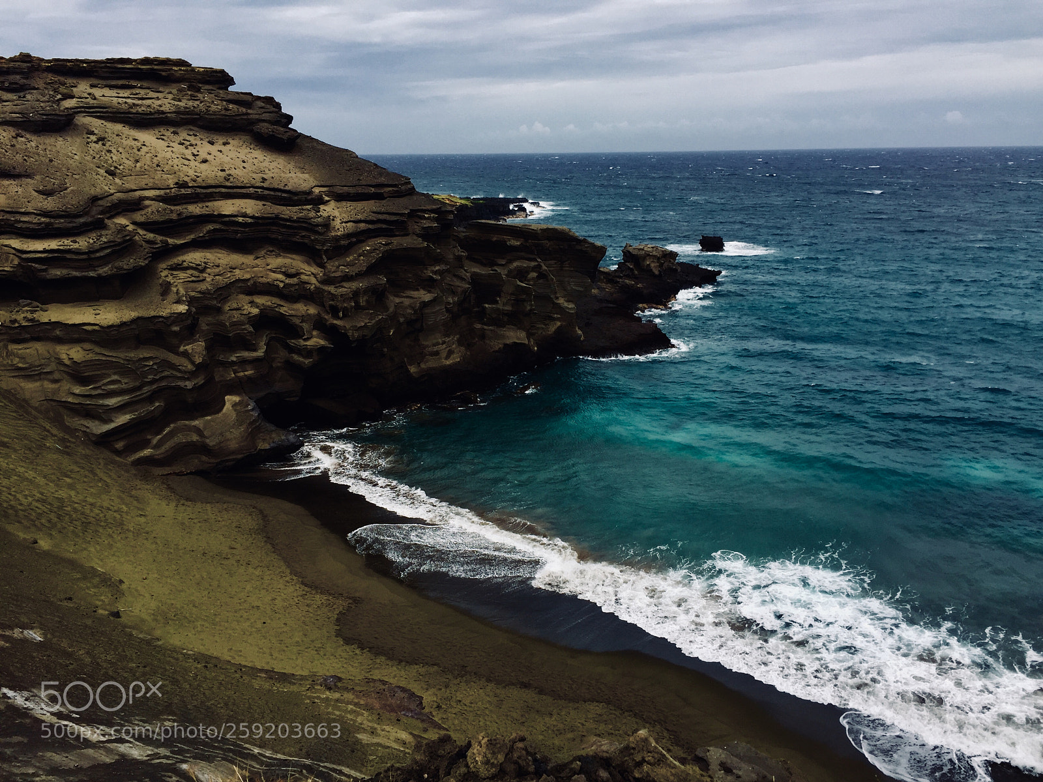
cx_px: 522
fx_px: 874
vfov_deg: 48.2
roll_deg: +0.8
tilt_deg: -14.7
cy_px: 391
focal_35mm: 29
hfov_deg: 61.7
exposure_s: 1/898
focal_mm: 4.15
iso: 32
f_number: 2.2
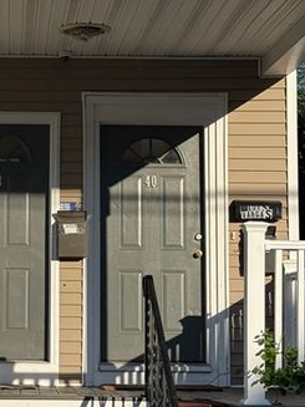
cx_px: 26
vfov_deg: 20.0
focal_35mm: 98
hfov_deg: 14.9
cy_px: 216
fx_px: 1152
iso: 64
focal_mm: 6.76
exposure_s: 1/5208
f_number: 1.78
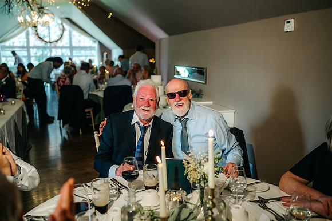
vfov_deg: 37.9
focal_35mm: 35
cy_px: 110
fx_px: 323
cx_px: 166
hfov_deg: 54.4
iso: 640
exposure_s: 1/200
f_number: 2
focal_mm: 35
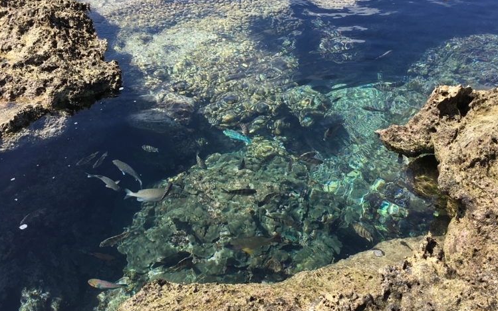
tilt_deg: -34.5
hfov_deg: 47.2
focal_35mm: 42
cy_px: 136
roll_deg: +0.5
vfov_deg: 30.5
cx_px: 249
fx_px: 570
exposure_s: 1/761
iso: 25
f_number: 2.2
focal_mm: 4.15
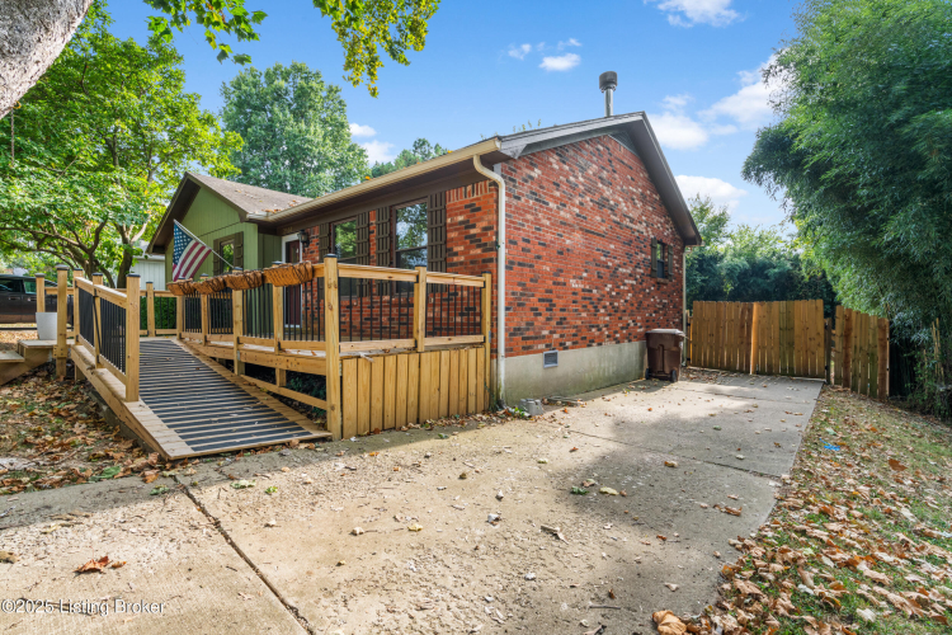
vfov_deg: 73.7
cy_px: 318
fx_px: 423
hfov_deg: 96.7
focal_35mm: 16
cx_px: 476
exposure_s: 1/160
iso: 400
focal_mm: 16
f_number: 10
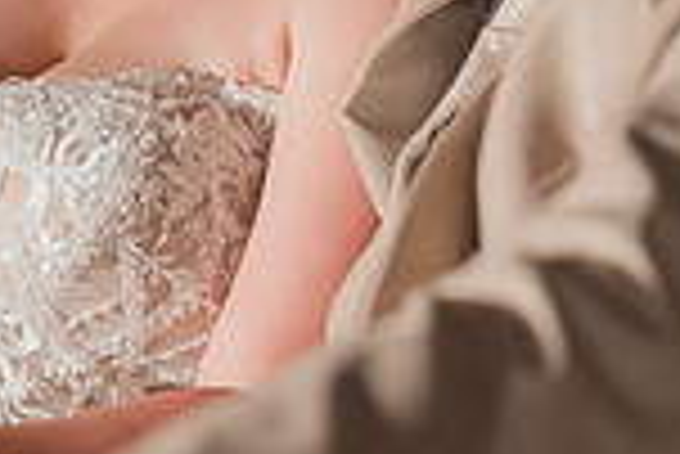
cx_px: 104
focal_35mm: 192
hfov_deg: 10.7
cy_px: -7
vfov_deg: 7.1
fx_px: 3630
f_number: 1.8
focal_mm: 50
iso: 1000
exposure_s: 1/100
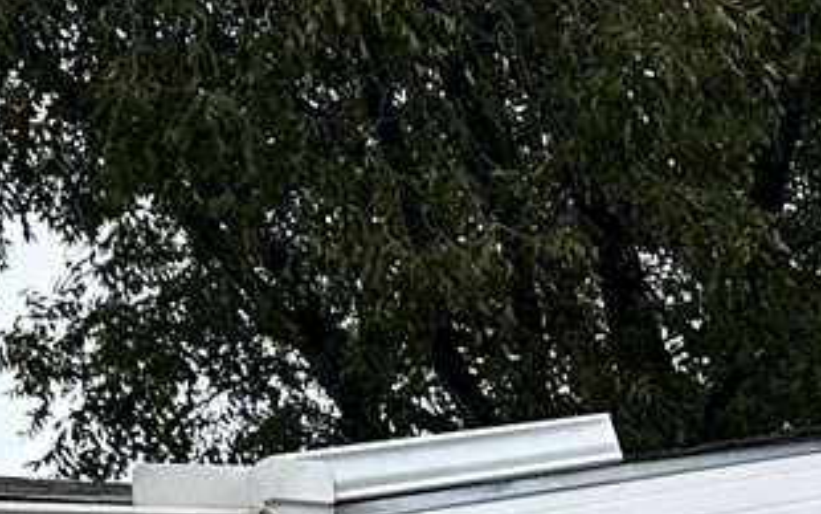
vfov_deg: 7.0
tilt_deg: -5.7
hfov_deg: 10.6
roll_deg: +2.1
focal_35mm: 168
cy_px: 1582
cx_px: 2018
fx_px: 3760
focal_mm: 6.86
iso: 64
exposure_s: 1/220
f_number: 1.78
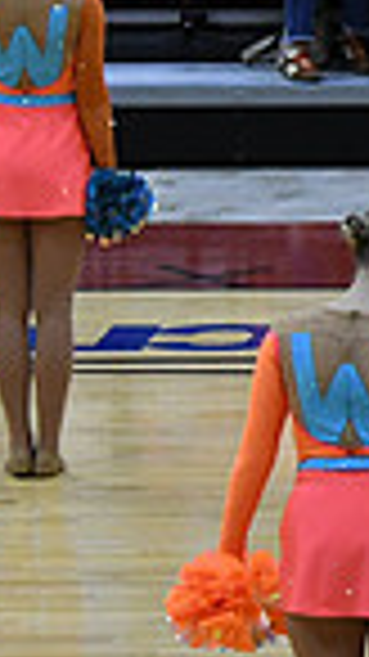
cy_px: 353
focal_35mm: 438
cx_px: 1202
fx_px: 7628
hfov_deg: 2.7
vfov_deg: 4.9
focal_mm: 70
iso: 4000
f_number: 4
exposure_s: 1/500
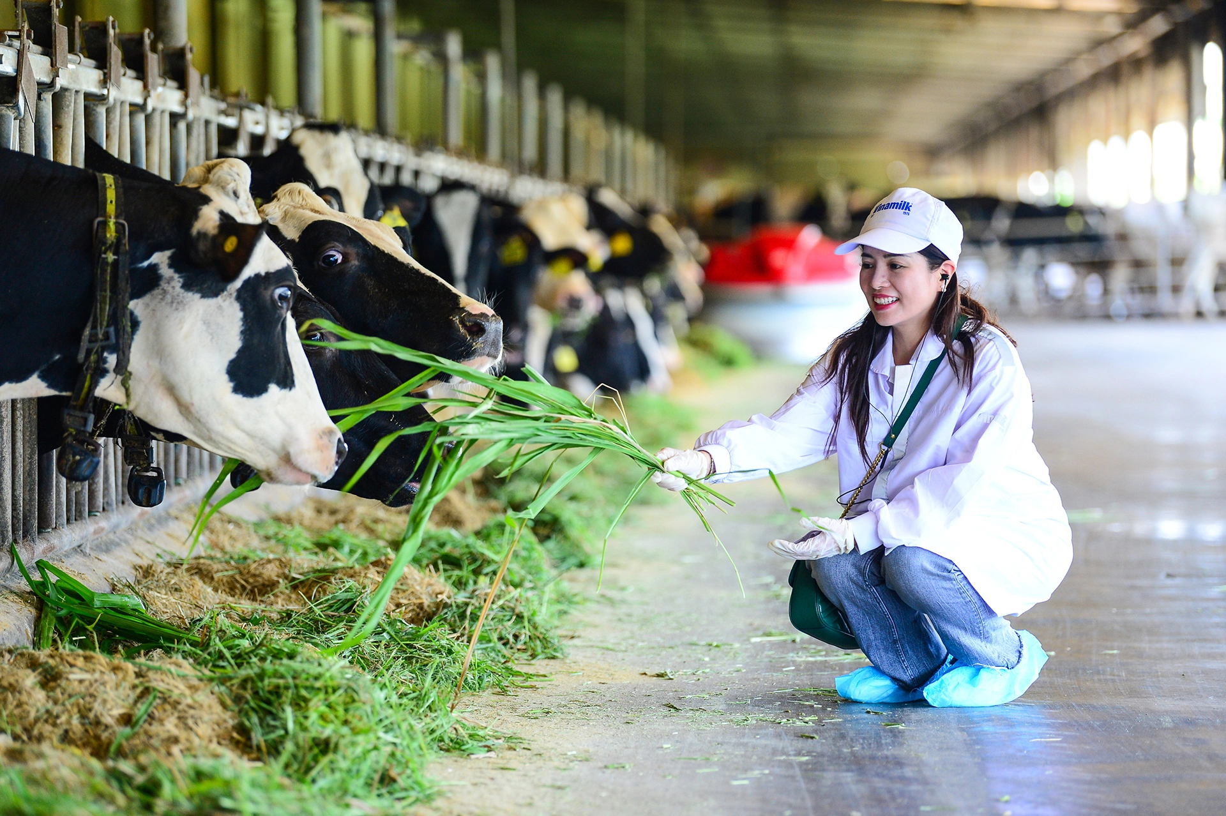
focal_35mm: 145
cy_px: 408
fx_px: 4935
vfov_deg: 9.5
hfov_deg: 14.2
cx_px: 613
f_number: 2.8
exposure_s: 1/200
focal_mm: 145
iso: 1250
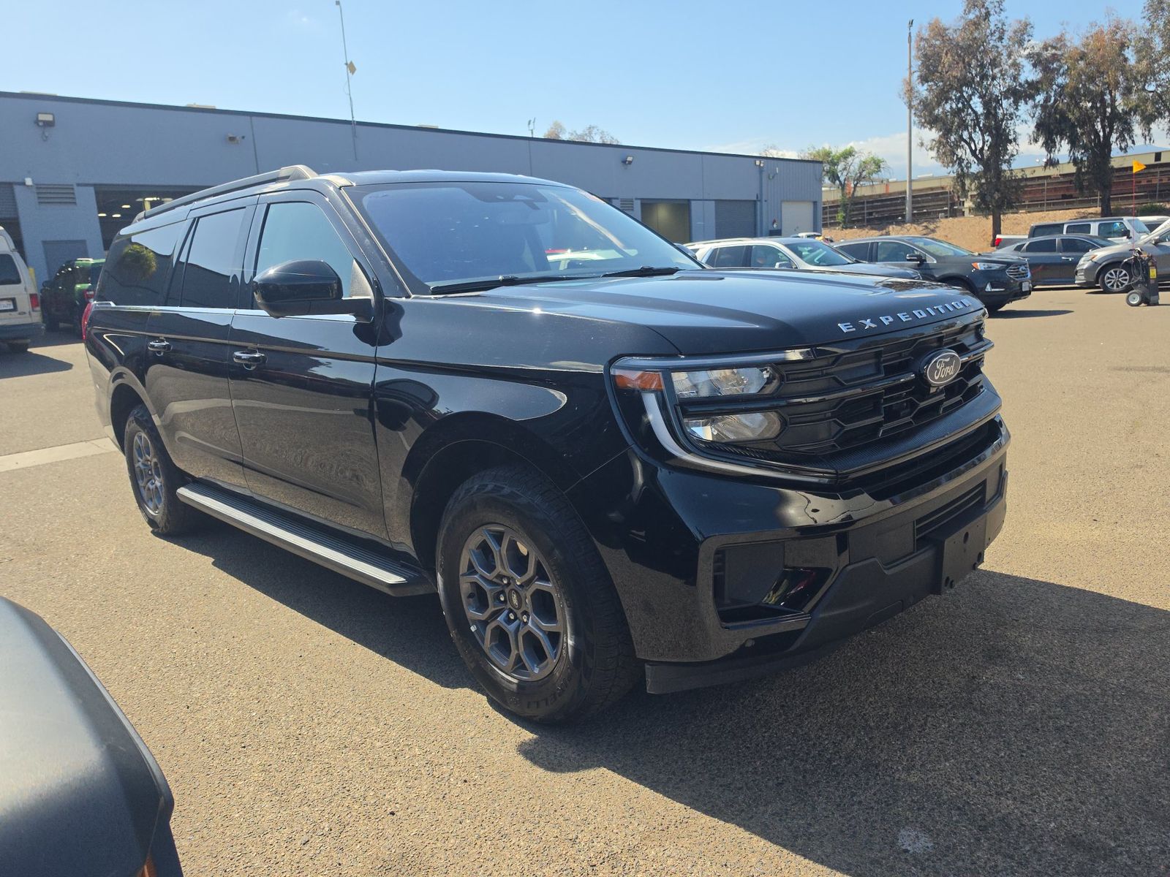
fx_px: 777
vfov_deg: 58.9
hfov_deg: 73.9
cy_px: 438
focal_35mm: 23
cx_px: 585
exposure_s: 1/5605
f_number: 1.4
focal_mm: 6.5
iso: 63
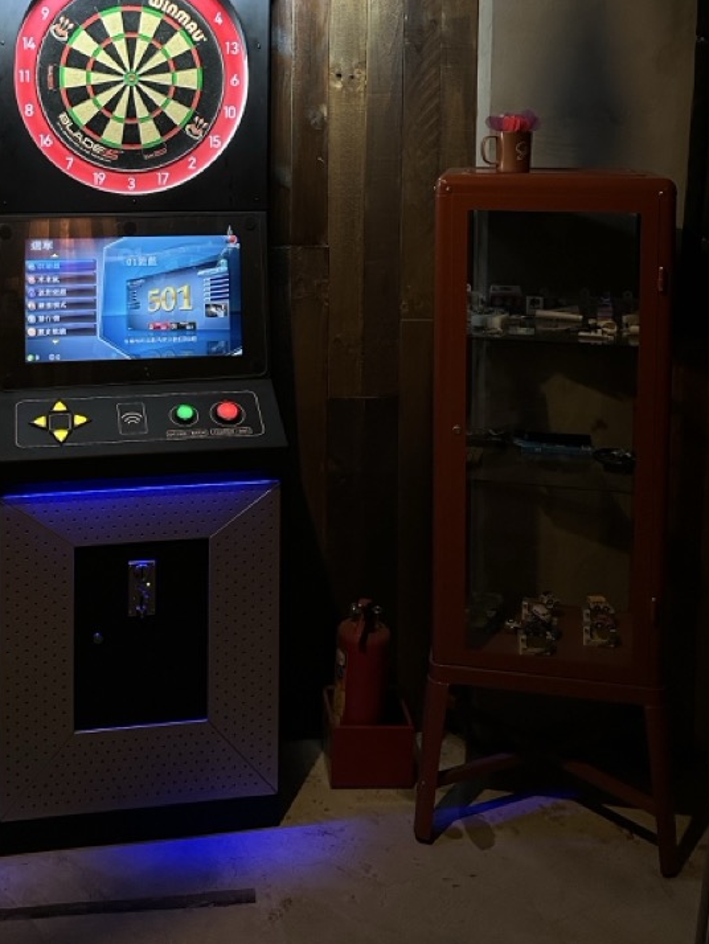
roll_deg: -0.1
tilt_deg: -3.2
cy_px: 180
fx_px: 1174
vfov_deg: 41.8
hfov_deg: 33.3
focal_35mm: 43
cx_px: 229
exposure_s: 1/120
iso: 200
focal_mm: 6.86
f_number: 1.78
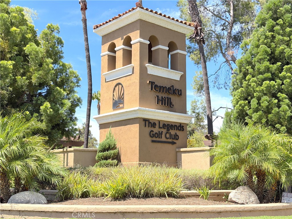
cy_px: 110
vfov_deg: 30.3
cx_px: 146
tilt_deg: +10.5
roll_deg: +0.1
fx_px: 405
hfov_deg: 39.7
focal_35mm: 48
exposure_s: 1/2415
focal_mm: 6.76
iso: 64
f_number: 1.78
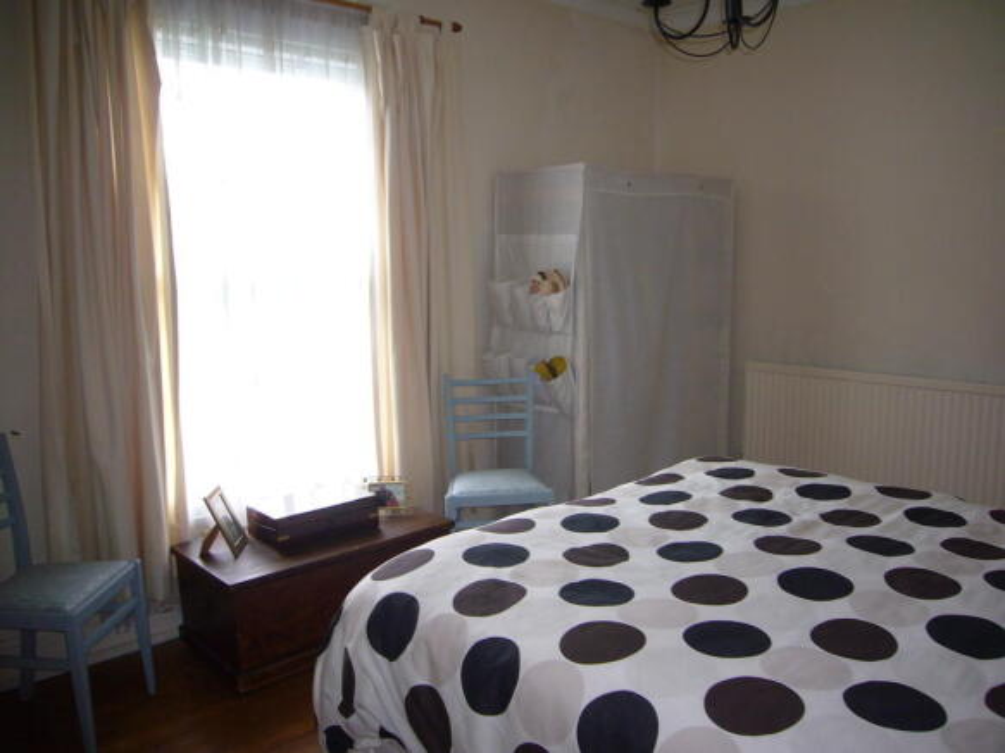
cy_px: 376
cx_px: 502
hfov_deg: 63.5
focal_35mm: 28
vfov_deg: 49.7
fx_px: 813
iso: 125
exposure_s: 1/30
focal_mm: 4.6
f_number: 2.8
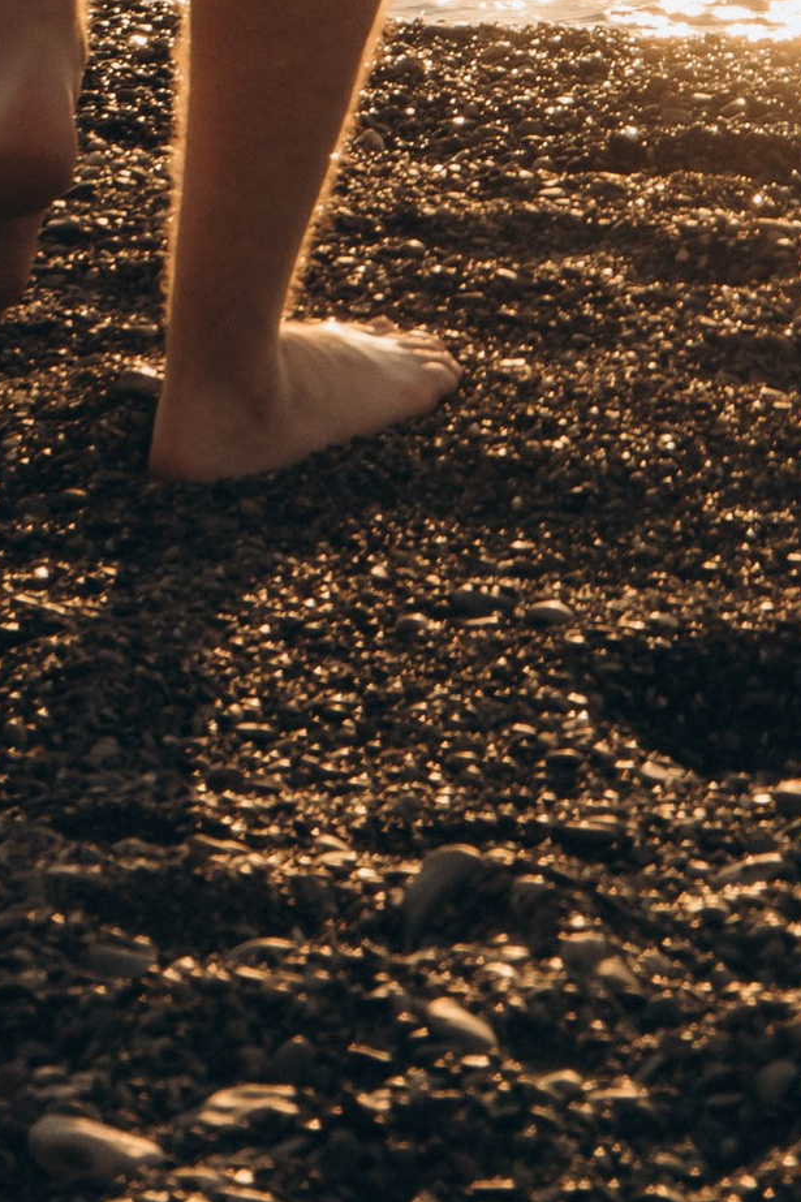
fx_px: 9581
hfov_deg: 4.8
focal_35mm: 287
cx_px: 944
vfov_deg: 6.9
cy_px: -1275
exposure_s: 1/500
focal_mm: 69
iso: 500
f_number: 11
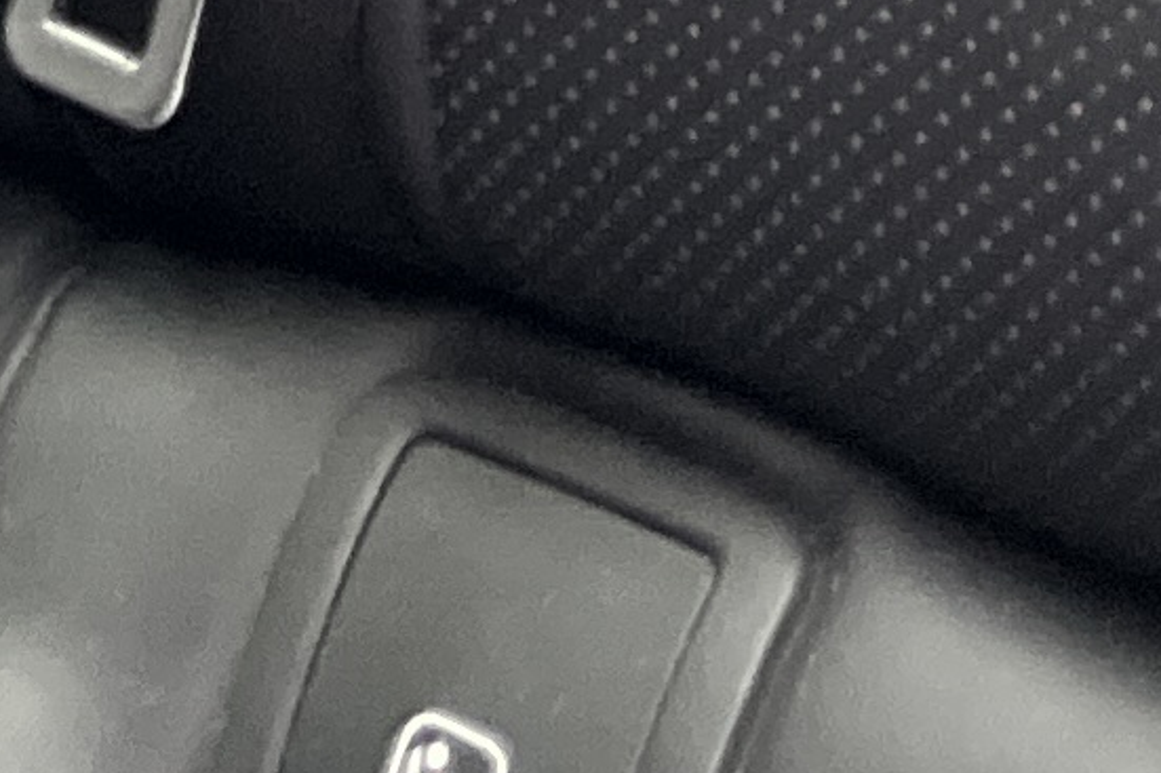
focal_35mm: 198
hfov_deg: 9.8
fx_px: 6383
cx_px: -961
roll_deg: +1.5
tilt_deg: +3.0
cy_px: -2367
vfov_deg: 5.8
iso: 500
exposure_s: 1/30
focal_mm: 5.1
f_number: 1.6
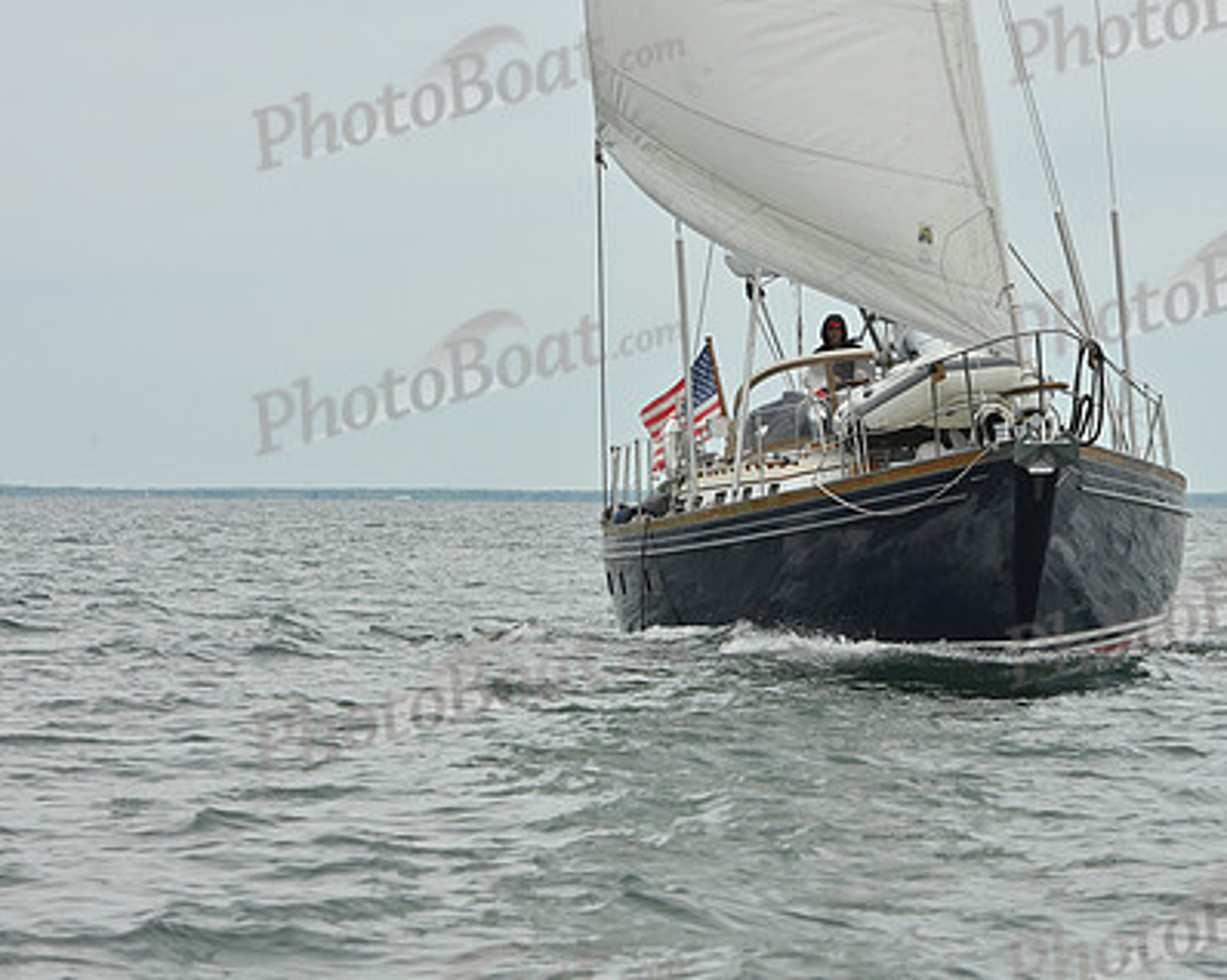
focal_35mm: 178
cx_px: 848
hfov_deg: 10.8
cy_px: 492
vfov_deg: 8.7
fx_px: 6461
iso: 320
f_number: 10
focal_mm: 130
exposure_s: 1/1250
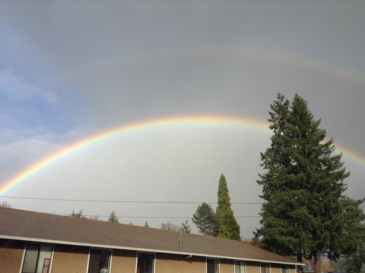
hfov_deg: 55.4
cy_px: 136
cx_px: 182
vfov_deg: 42.8
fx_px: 347
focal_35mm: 33
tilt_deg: +20.4
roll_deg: -0.8
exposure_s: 1/920
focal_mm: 3.3
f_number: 2.4
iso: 25
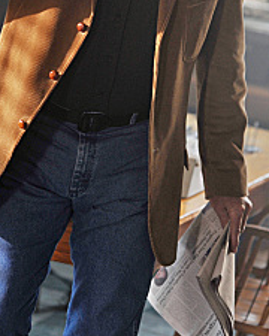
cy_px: 33
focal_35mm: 177
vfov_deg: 10.8
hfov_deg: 8.7
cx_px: 110
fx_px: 1761
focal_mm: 85
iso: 640
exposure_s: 1/250
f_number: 3.2
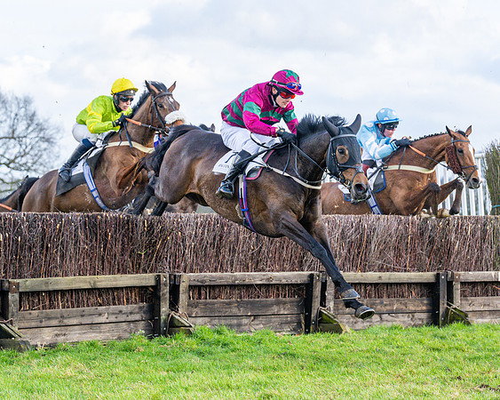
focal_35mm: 128
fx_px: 1900
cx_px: 199
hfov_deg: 15.0
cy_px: 151
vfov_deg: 12.0
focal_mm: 76
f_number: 4
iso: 640
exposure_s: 1/2000
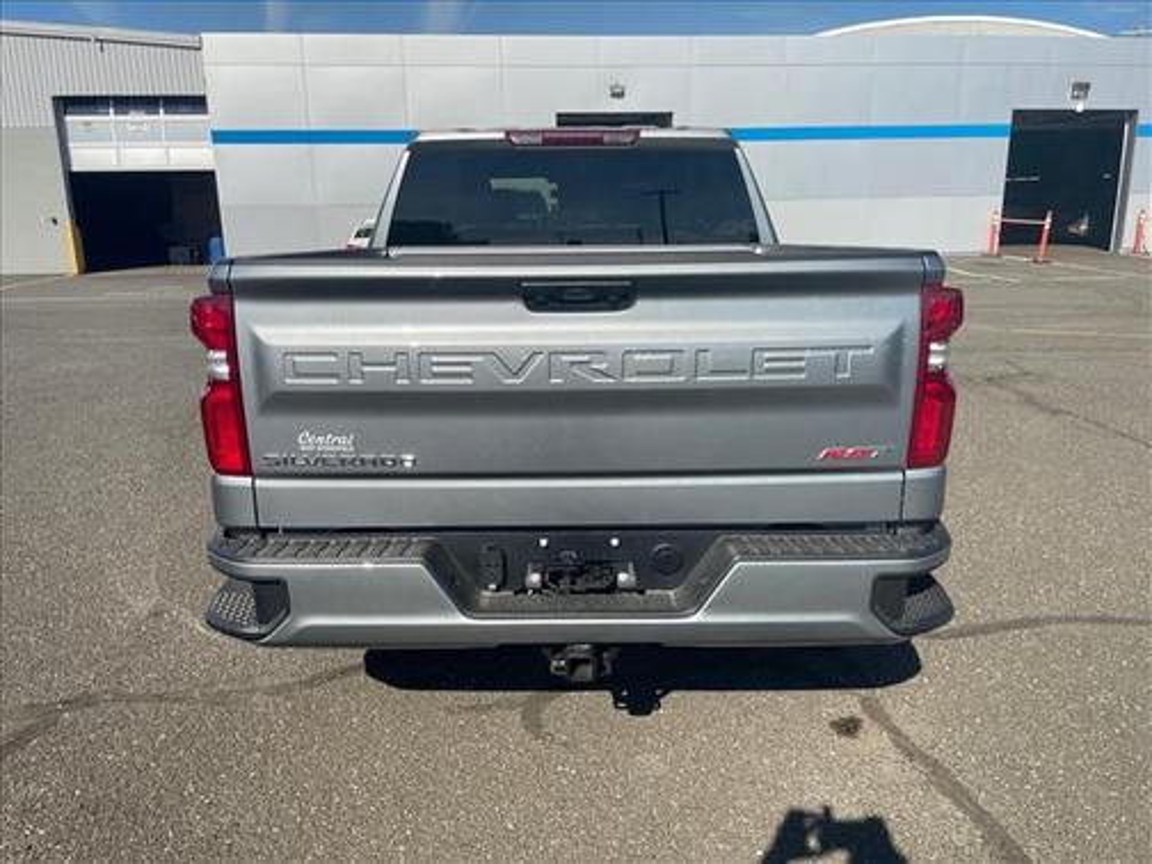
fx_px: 865
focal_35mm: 26
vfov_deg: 53.1
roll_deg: -0.2
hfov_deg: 67.3
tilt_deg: -13.7
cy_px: 432
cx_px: 576
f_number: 1.6
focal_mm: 4.2
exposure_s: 1/1490
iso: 32
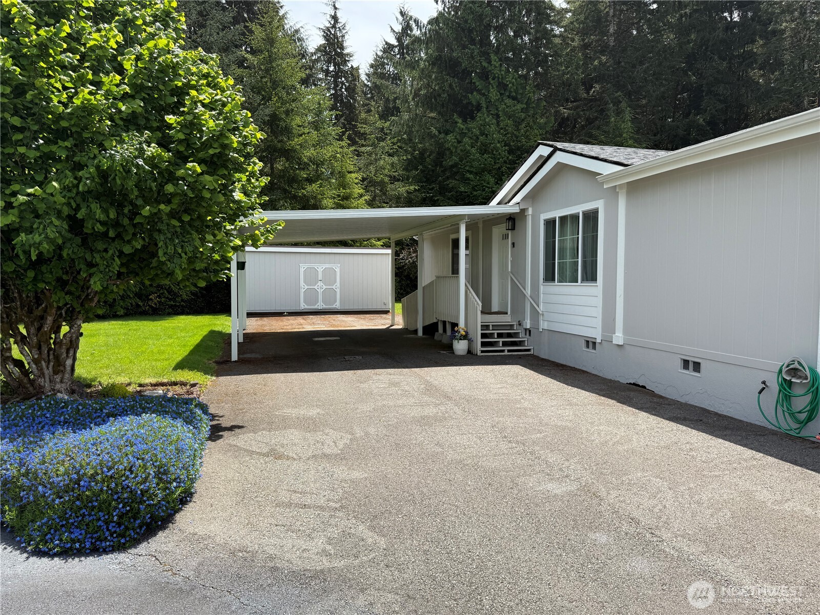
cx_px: 410
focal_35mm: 24
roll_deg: -0.2
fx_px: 569
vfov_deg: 56.8
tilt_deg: -1.9
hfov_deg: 71.6
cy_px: 308
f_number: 1.78
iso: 80
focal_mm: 6.76
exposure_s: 1/2445
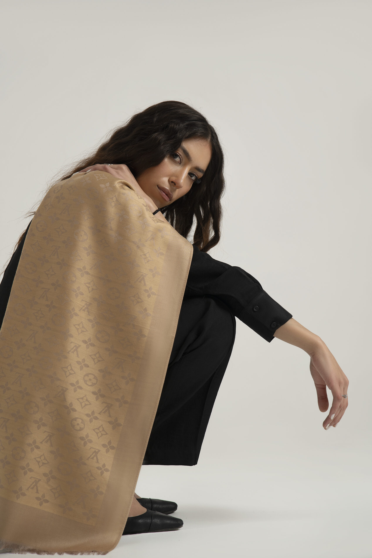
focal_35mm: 70
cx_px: 186
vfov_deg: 28.8
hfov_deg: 19.5
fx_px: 1085
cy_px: 279
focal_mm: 70
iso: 200
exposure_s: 1/125
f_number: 5.6
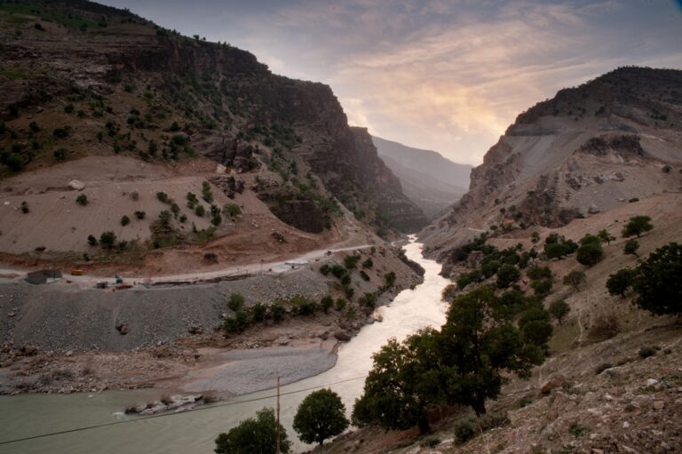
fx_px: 454
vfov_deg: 53.1
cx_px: 341
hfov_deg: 73.8
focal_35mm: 24
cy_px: 227
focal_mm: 24
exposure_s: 1/8
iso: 100
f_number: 22
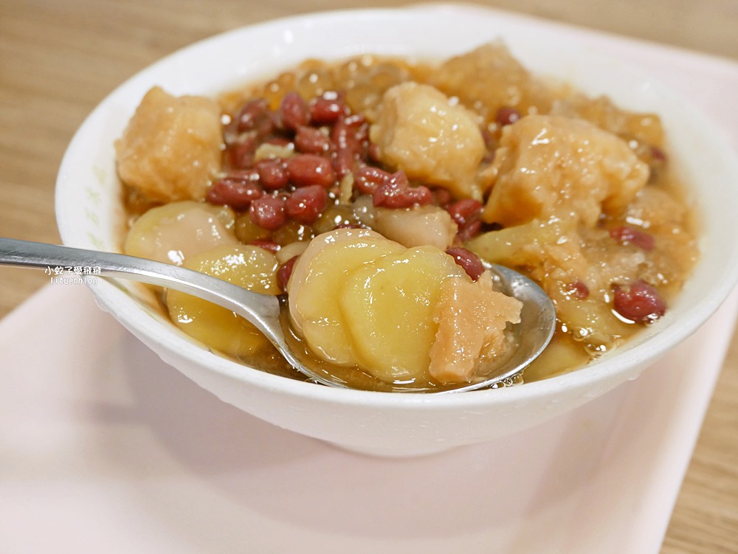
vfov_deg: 36.0
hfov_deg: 46.8
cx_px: 369
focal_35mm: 40
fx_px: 853
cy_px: 277
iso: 1250
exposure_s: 1/60
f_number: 4.4
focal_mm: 20
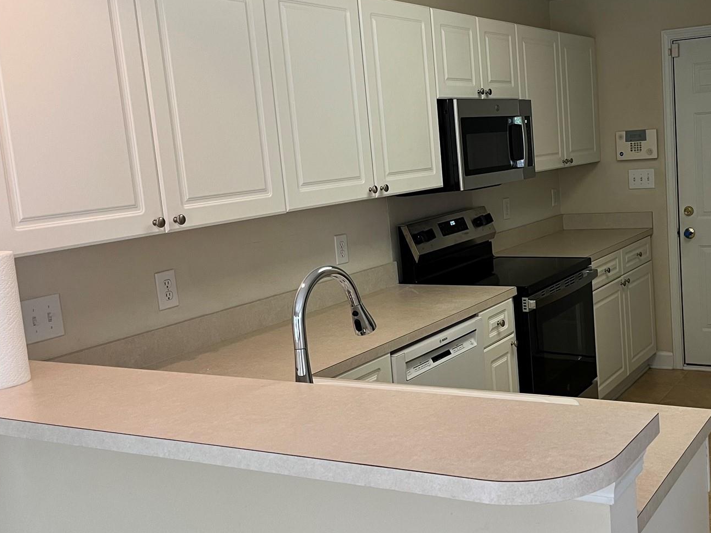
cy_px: 266
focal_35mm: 41
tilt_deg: -9.1
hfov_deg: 44.4
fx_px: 842
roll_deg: +4.1
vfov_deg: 35.1
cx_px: 527
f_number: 1.6
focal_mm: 5.1
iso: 100
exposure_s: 1/60
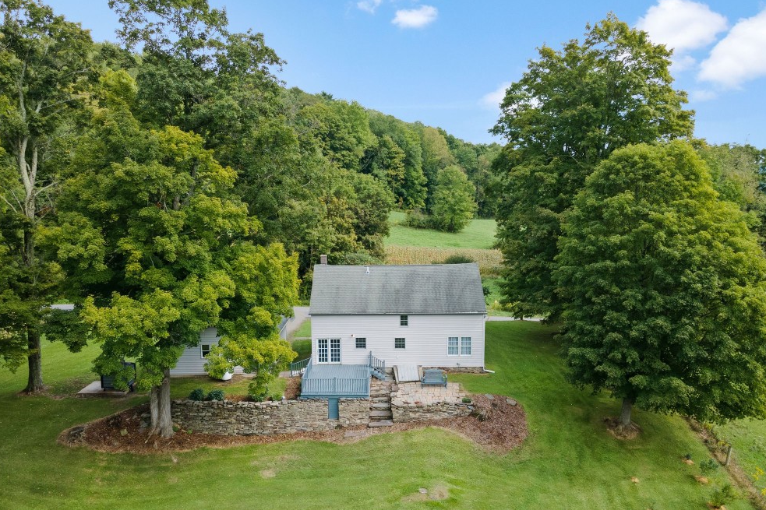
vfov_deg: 49.4
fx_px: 553
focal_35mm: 26
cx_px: 394
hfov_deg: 69.4
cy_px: 284
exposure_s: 1/200
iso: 100
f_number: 2.8
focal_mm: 4.5
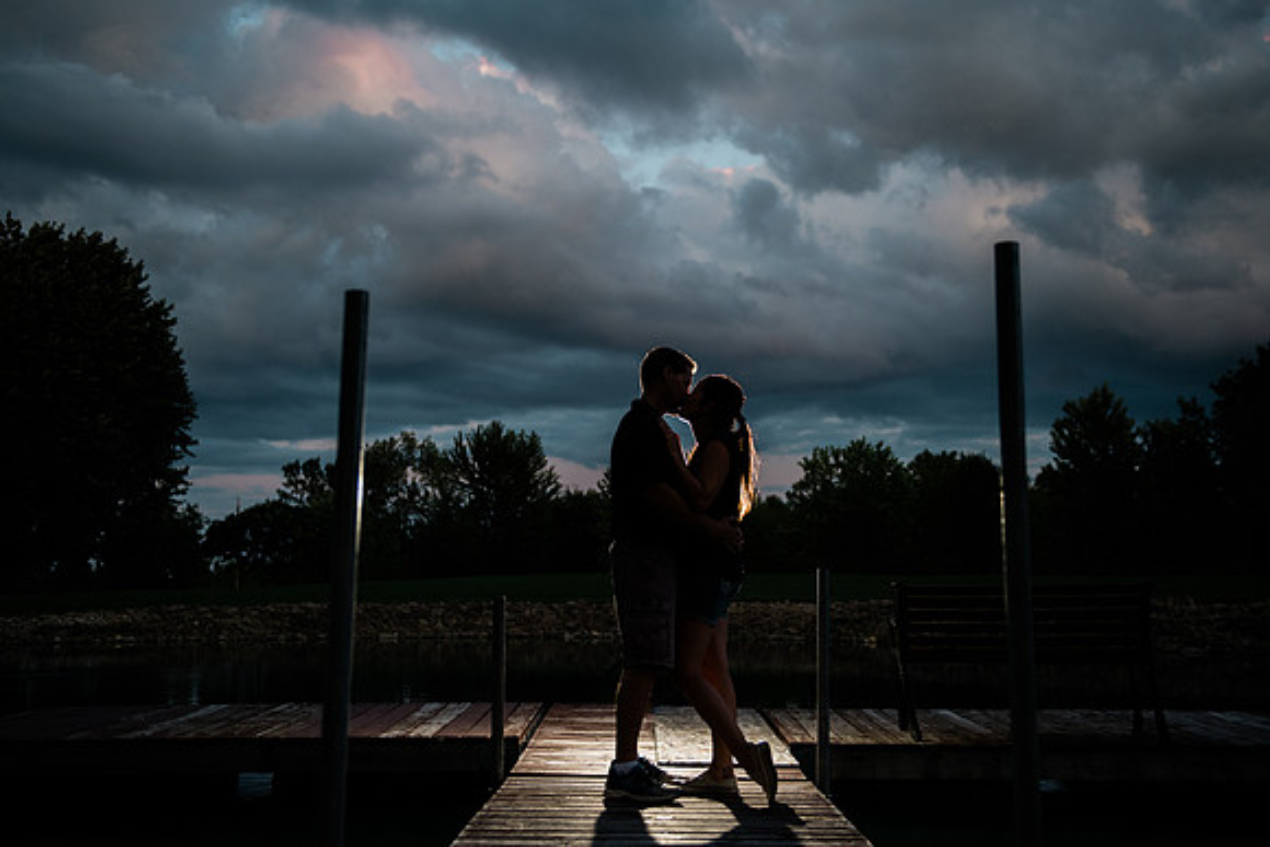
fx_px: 1455
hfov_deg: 47.1
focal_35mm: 41
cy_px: 424
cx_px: 635
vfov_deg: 32.5
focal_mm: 40
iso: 320
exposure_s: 1/400
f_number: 2.8
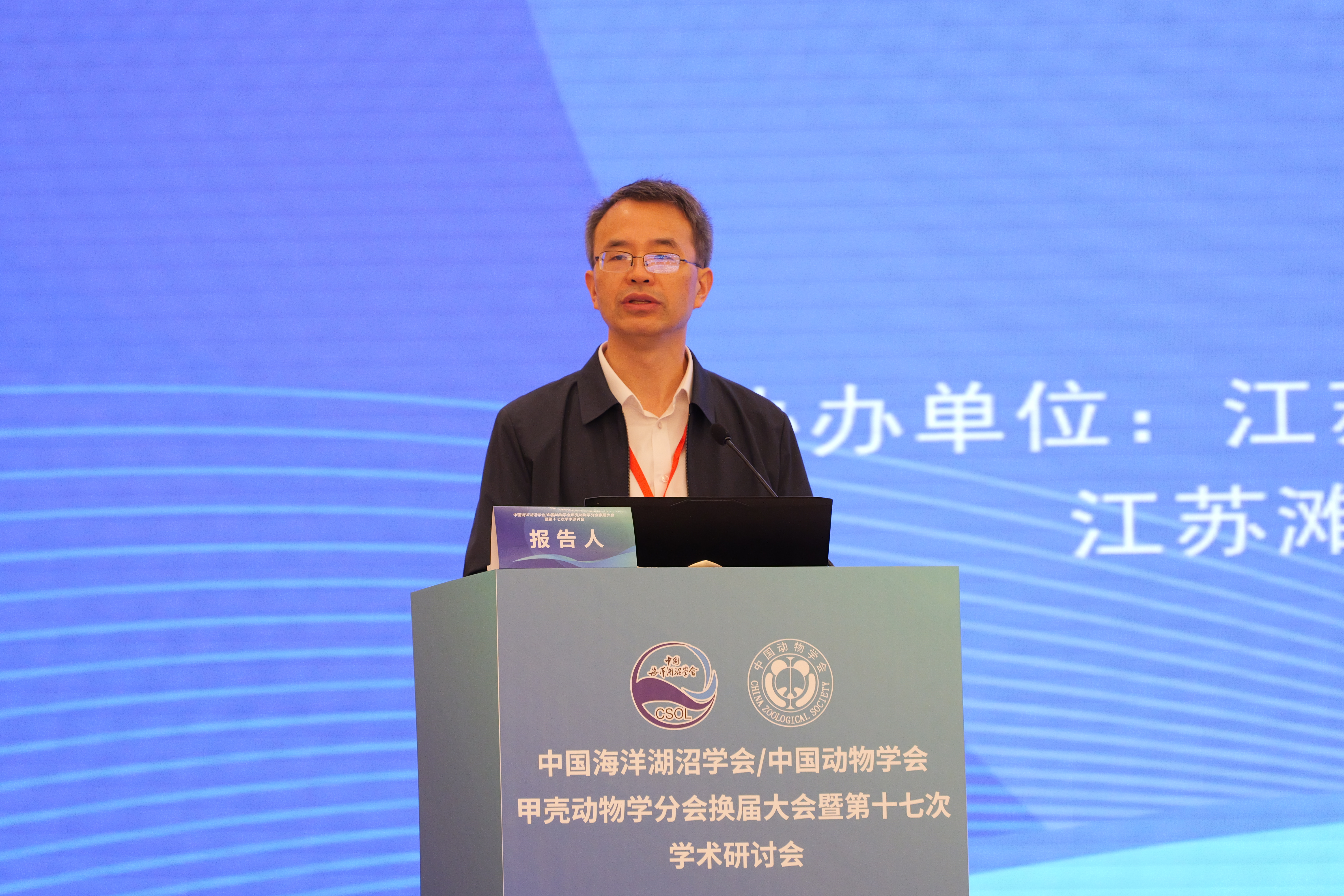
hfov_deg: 8.1
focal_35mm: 254
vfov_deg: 5.4
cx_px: 672
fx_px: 9482
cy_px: 448
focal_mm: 254
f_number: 5.5
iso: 5000
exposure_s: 1/320
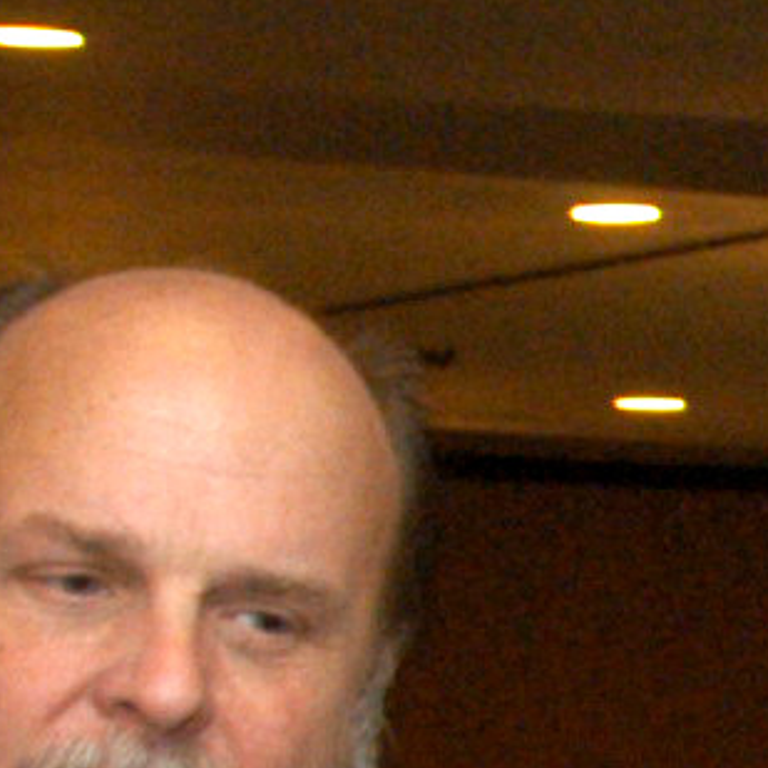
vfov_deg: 4.8
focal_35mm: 360
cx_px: 3547
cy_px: 1225
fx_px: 9040
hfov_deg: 4.3
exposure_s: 1/20
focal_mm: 29
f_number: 8
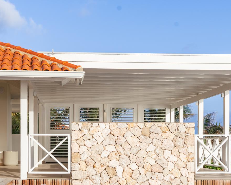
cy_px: 150
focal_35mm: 71
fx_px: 486
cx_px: 93
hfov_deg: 26.7
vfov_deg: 21.3
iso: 100
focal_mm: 35
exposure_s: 1/200
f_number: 9
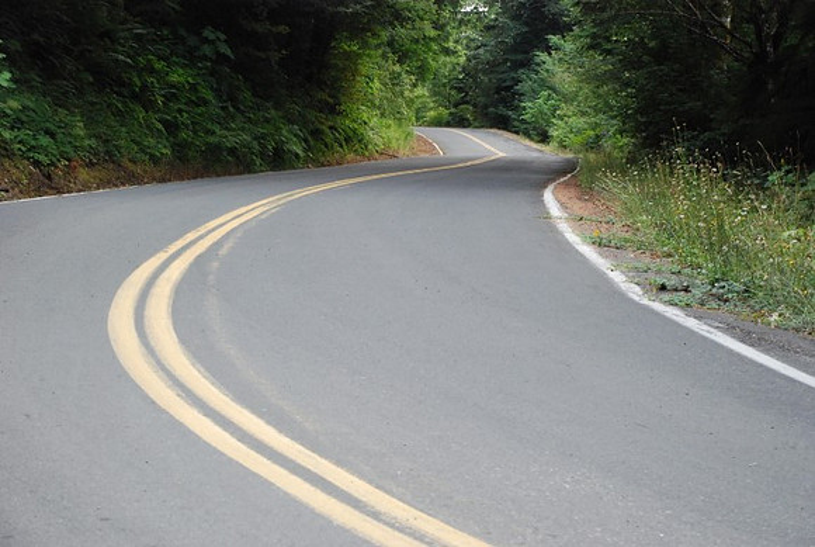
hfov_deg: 23.3
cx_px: 408
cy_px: 274
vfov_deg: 15.8
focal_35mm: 87
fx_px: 1973
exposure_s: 1/320
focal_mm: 58
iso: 1600
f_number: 5.3
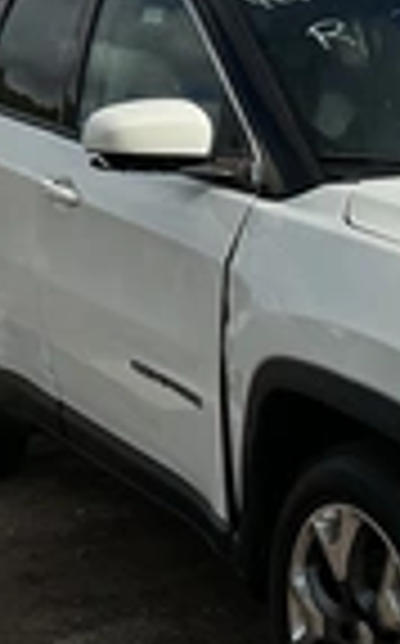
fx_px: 1452
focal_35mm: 83
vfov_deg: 24.9
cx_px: 539
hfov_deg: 14.9
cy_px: 356
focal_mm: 3
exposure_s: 1/4785
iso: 25
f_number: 1.8
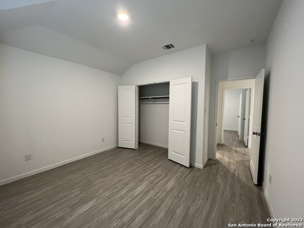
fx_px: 114
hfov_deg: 106.2
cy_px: 114
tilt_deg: -3.7
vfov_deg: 89.9
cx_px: 152
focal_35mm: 13
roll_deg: -0.3
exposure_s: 1/60
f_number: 1.8
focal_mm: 1.57
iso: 250
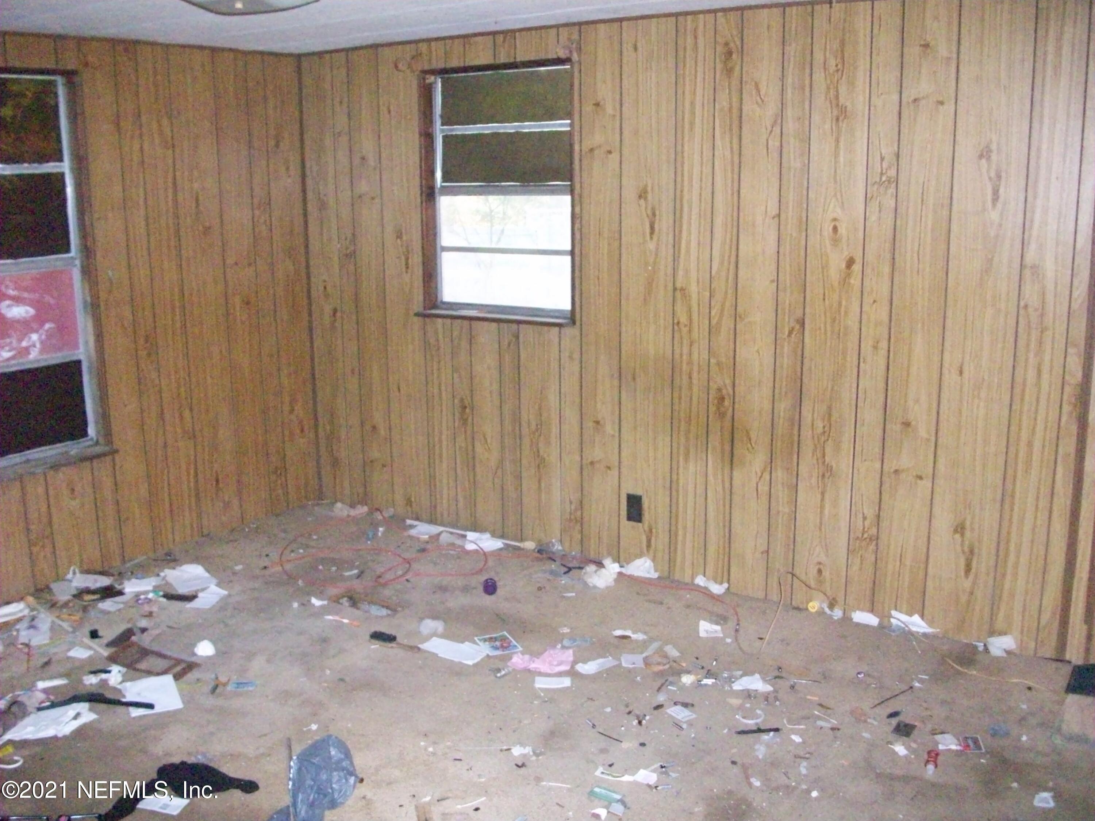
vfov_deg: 41.8
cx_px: 548
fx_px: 1076
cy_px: 410
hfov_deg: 54.0
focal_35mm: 34
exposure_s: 1/128
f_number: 2.8
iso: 1000
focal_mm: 5.7
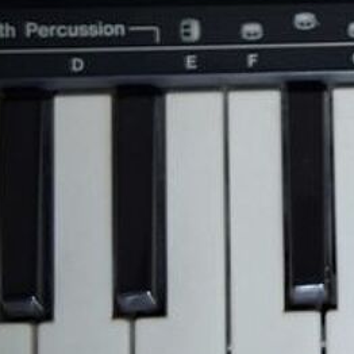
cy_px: 80
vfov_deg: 14.8
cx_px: 481
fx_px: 1354
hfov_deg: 14.2
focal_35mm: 117
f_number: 1.8
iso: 400
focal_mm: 3.98
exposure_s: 1/50
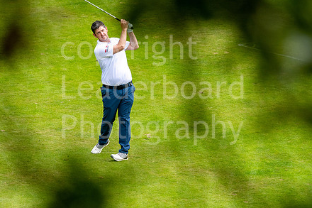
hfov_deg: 3.5
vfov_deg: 2.3
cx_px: 154
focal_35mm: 593
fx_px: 5137
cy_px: 94
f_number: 5.6
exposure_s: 1/800
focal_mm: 300
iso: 200
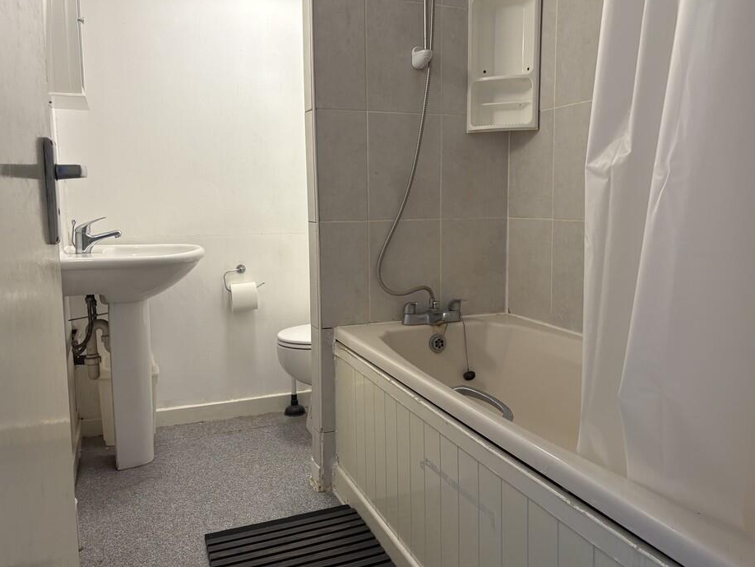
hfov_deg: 61.6
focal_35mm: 29
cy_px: 267
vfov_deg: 48.2
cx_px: 384
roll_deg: +0.2
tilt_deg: -5.8
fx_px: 633
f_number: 1.6
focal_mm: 5.96
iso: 64
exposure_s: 1/50
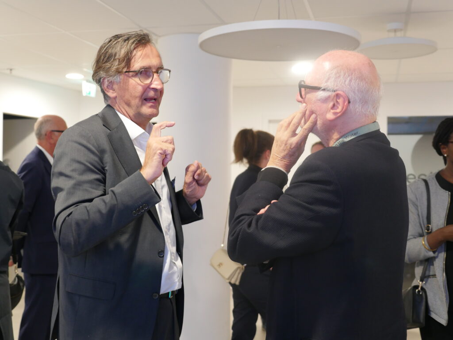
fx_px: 602
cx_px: 226
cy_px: 170
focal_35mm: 46
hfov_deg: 41.2
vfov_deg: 31.5
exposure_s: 1/60
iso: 1000
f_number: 2.8
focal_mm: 23
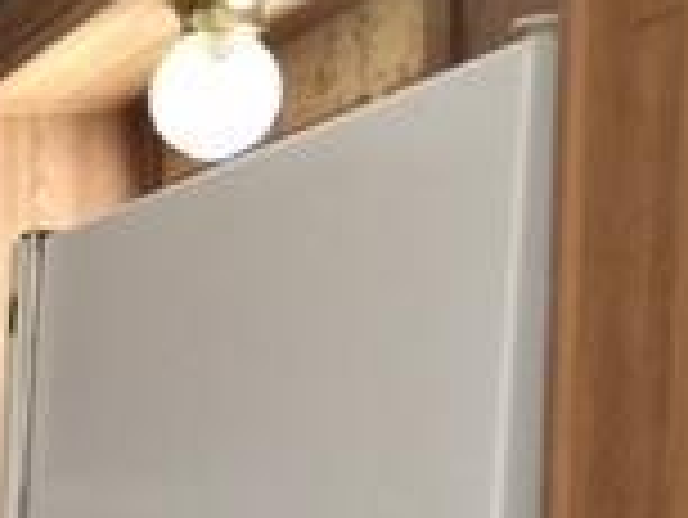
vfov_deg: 11.8
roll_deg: +0.2
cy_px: 739
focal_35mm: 121
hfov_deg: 13.7
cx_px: -701
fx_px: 2407
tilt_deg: -4.6
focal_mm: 4.15
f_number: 2.2
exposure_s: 1/15
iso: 100
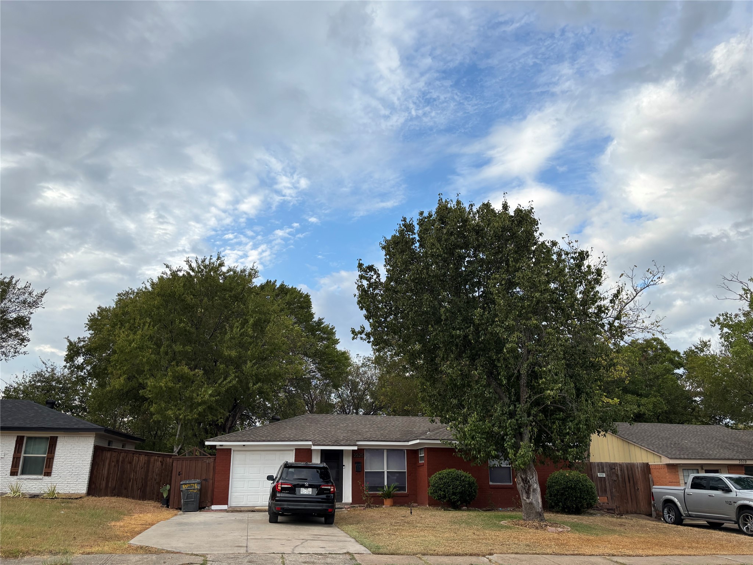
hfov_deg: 67.3
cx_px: 376
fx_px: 566
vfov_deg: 53.1
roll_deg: -0.2
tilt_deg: +17.7
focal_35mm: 26
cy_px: 282
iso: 50
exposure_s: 1/1418
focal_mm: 5.96
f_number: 1.6
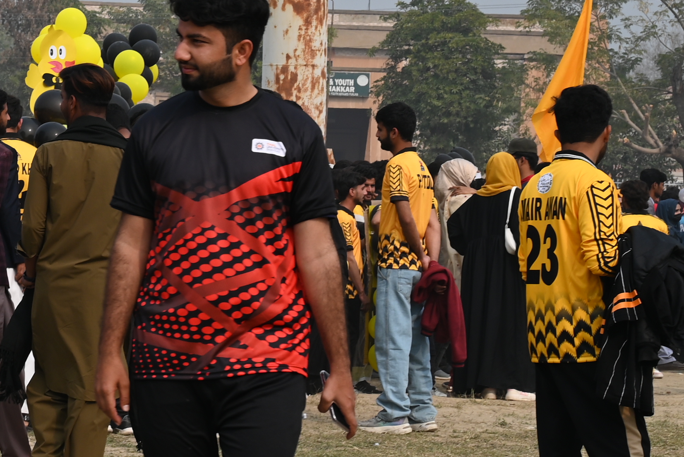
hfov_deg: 11.2
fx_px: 3364
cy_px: 36
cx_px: -316
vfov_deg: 7.7
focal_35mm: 177
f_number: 8
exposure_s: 1/250
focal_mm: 52
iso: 100
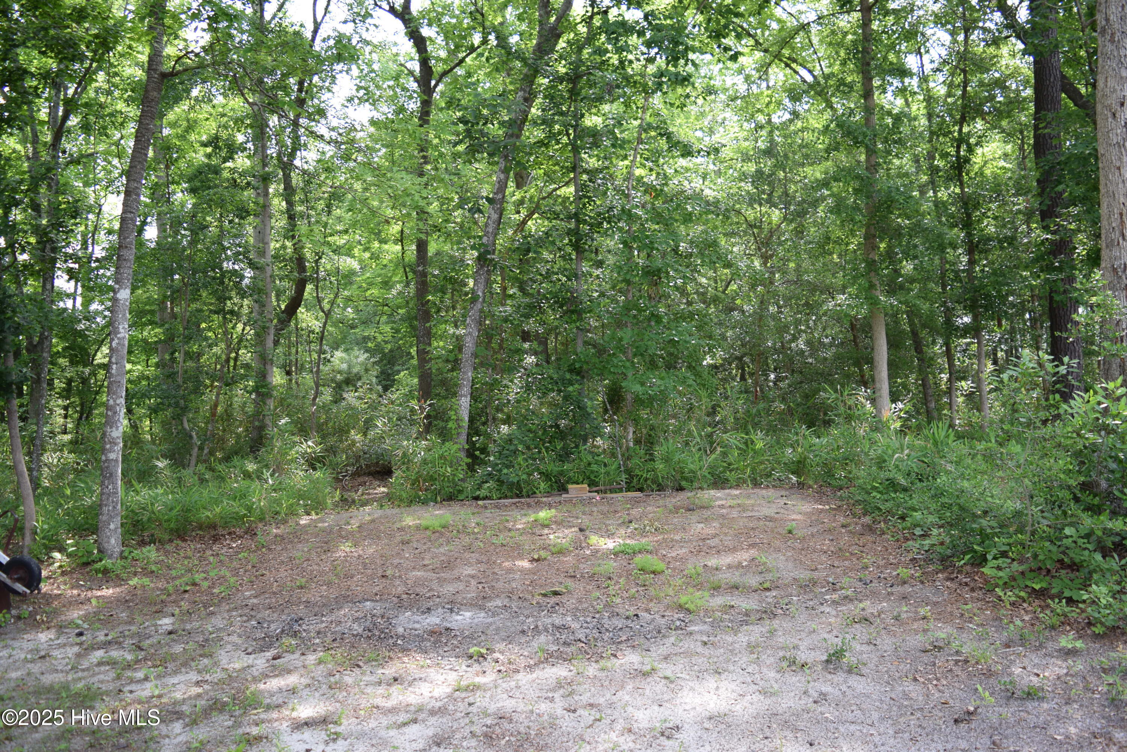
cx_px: 564
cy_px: 376
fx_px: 845
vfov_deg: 47.9
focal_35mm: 27
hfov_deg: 67.4
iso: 100
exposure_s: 1/80
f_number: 3.5
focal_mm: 18
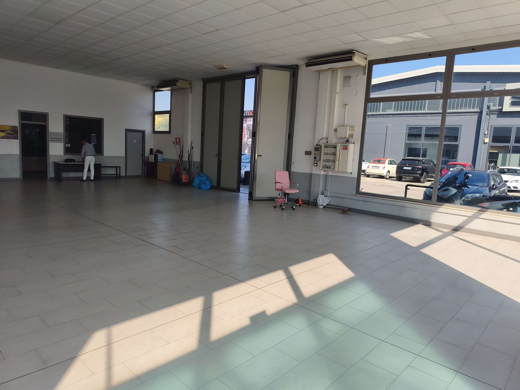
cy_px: 195
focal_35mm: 23
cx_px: 260
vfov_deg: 58.9
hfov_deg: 73.9
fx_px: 346
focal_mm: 6.06
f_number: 1.7
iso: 50
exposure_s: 1/566
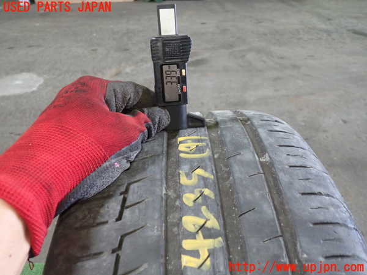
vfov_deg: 46.8
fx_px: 318
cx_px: 184
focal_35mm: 30
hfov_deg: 60.0
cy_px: 138
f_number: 2.3
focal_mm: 5.4
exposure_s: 1/30
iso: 320
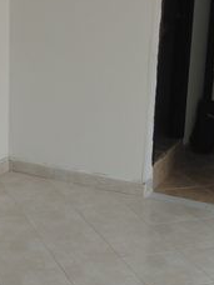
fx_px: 602
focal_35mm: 73
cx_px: 38
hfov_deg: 19.9
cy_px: 99
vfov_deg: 26.6
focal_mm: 4.69
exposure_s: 1/268
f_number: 1.8
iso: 50
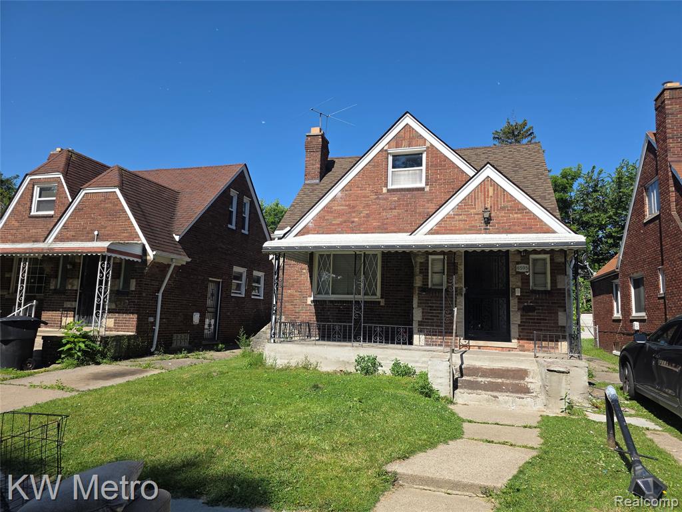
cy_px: 256
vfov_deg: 58.9
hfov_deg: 73.9
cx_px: 341
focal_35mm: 23
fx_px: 453
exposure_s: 1/763
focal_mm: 6.3
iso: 12
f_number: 1.7
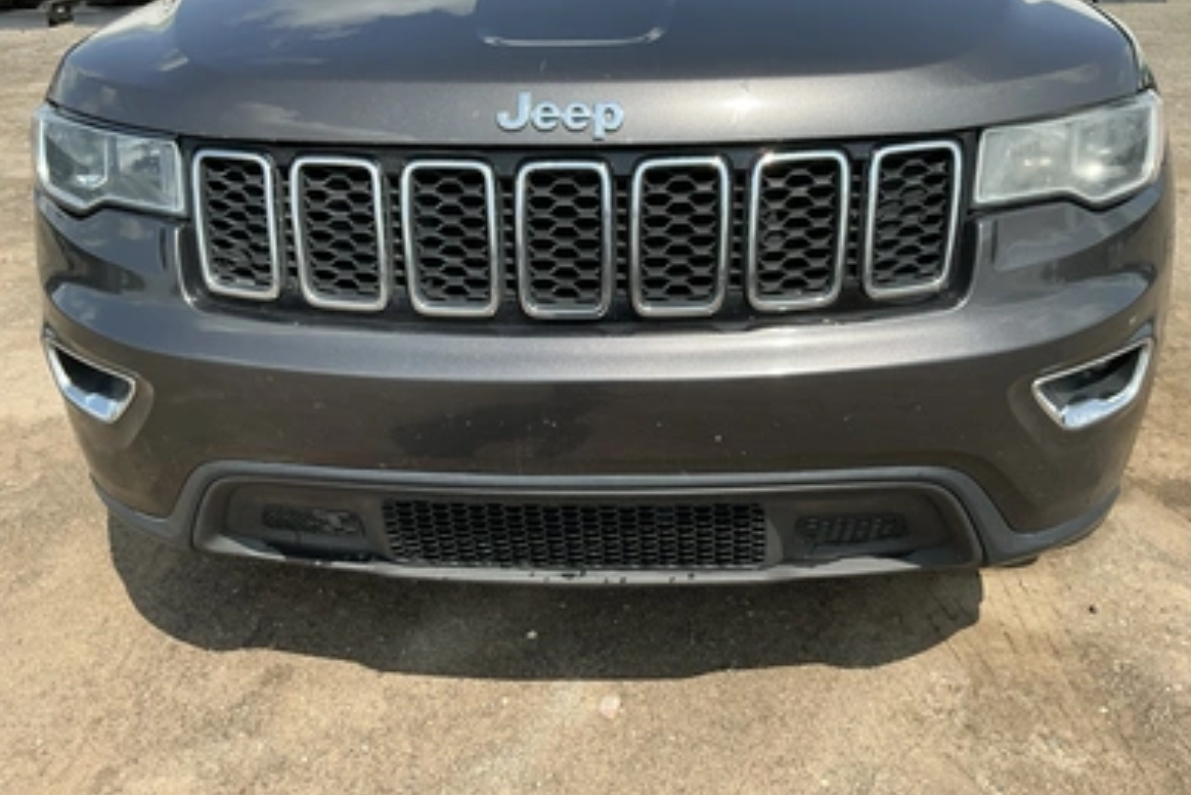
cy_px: 359
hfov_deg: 61.9
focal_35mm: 30
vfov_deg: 43.6
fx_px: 993
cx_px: 599
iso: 25
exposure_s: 1/929
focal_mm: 3
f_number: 1.8
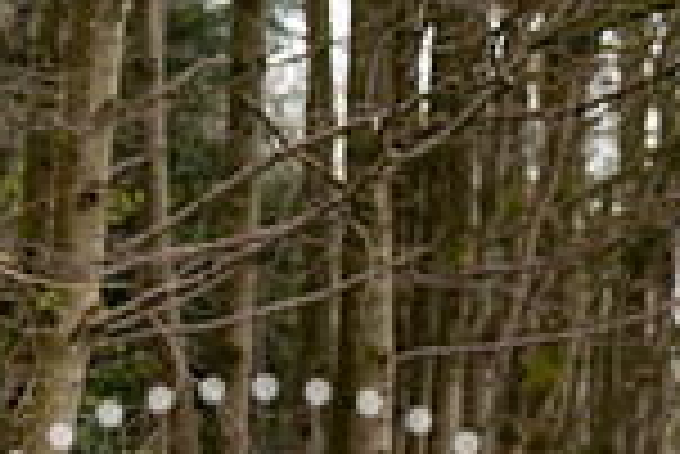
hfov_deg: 6.6
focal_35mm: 307
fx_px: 5804
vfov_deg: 4.5
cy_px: 569
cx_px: 964
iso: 640
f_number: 3.5
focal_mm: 80
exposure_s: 1/1000
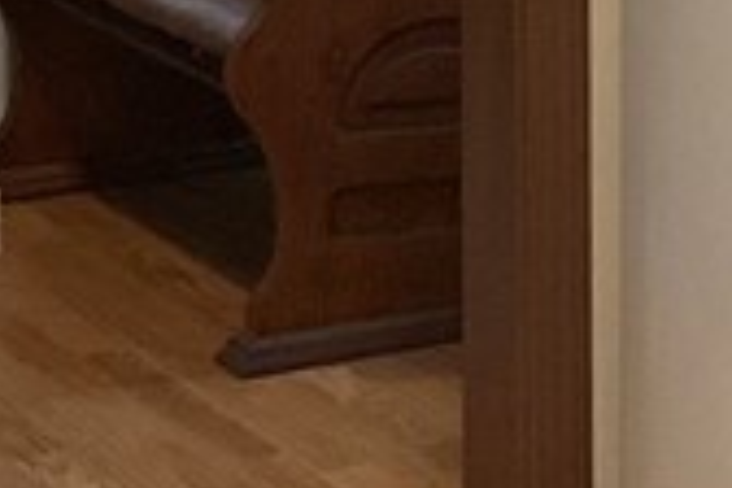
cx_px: 1586
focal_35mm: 184
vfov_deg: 7.3
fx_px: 3741
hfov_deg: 10.1
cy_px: -301
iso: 100
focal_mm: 3
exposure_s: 1/50
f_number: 1.8
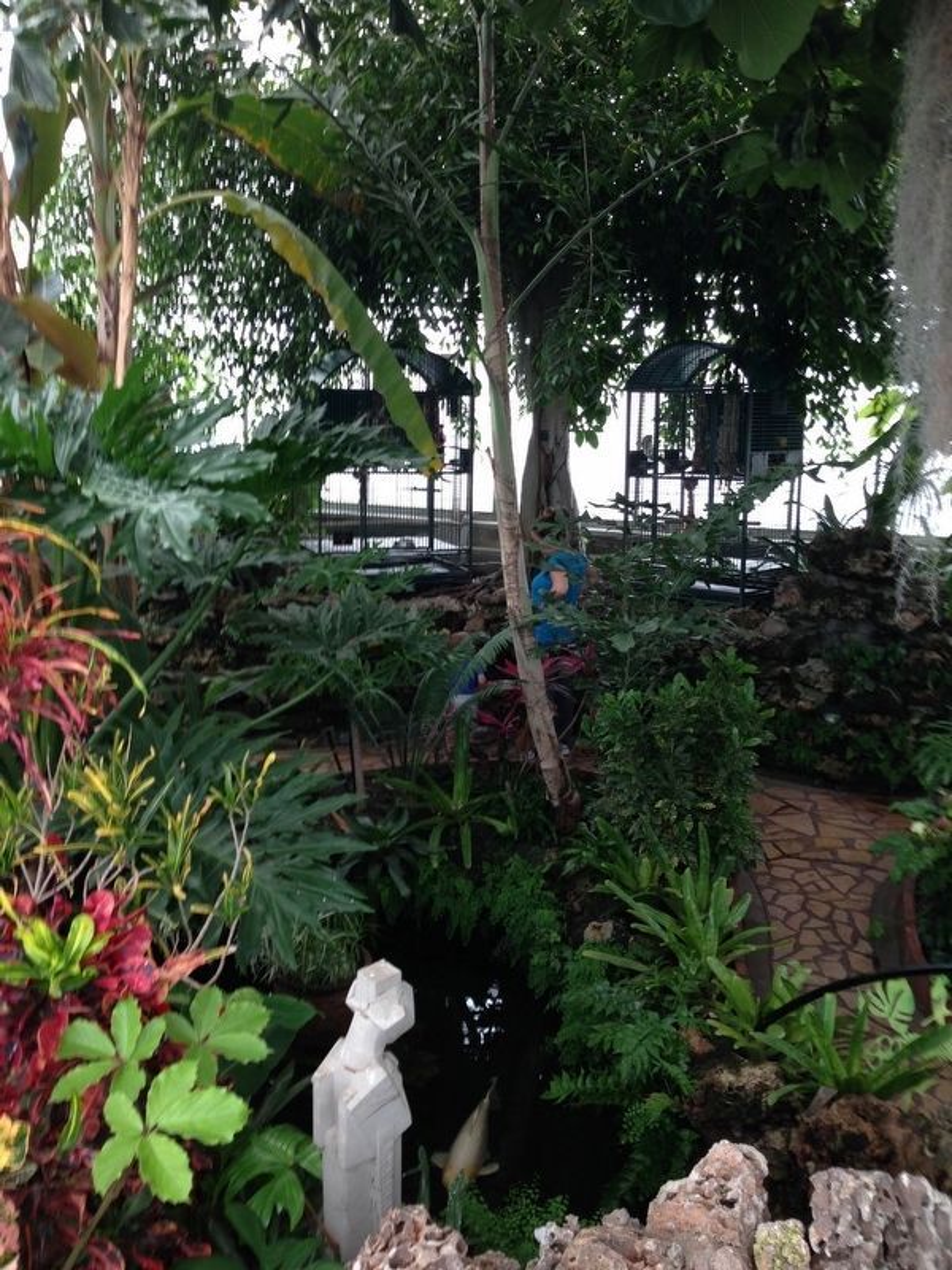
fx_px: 1210
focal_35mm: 33
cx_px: 476
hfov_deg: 42.9
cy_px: 635
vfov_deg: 55.4
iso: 64
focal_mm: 4.12
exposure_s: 1/60
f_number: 2.4
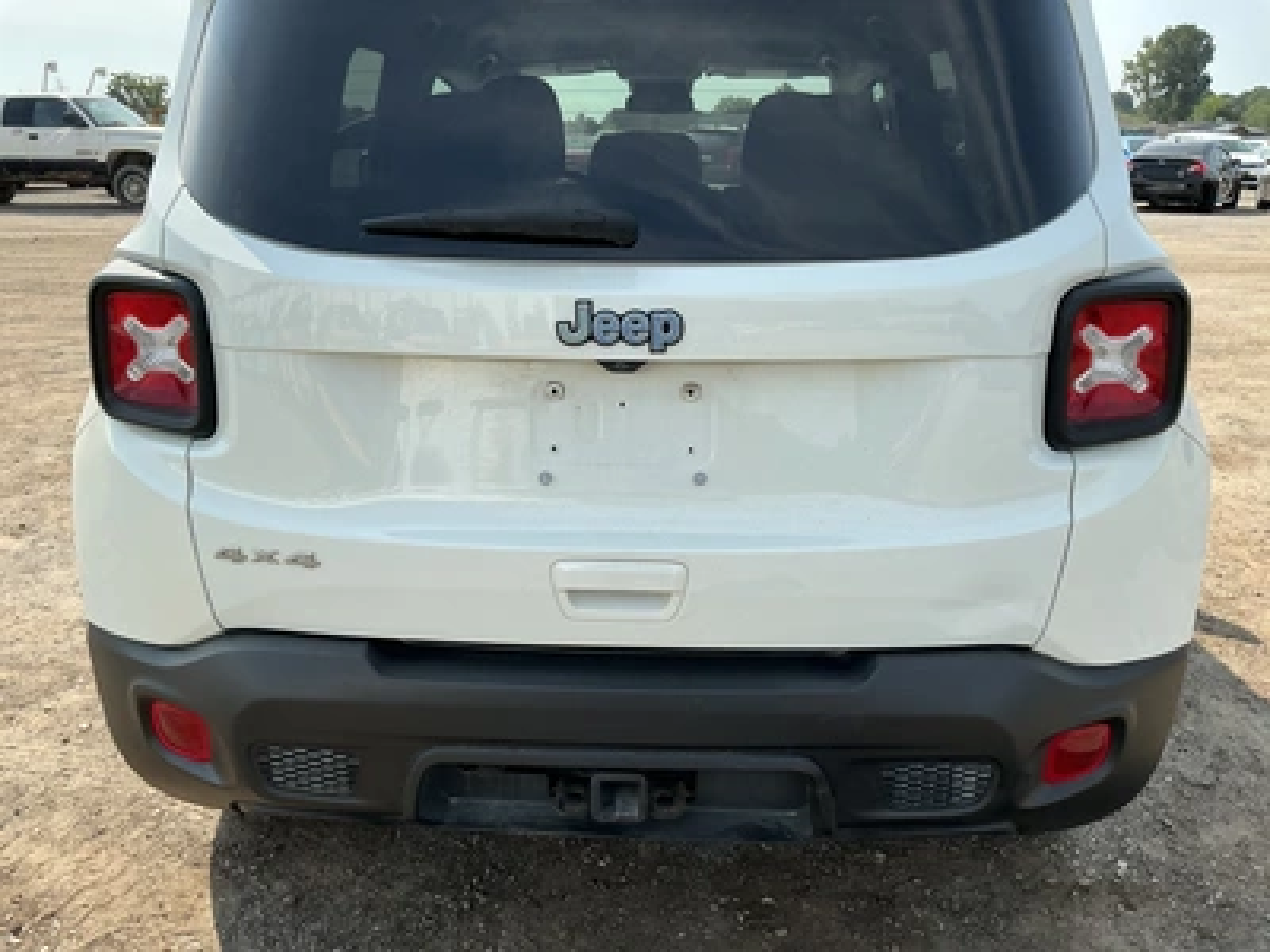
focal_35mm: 28
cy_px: 476
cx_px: 635
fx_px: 1027
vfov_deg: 49.7
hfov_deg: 63.4
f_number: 1.8
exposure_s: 1/1055
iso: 25
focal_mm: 3
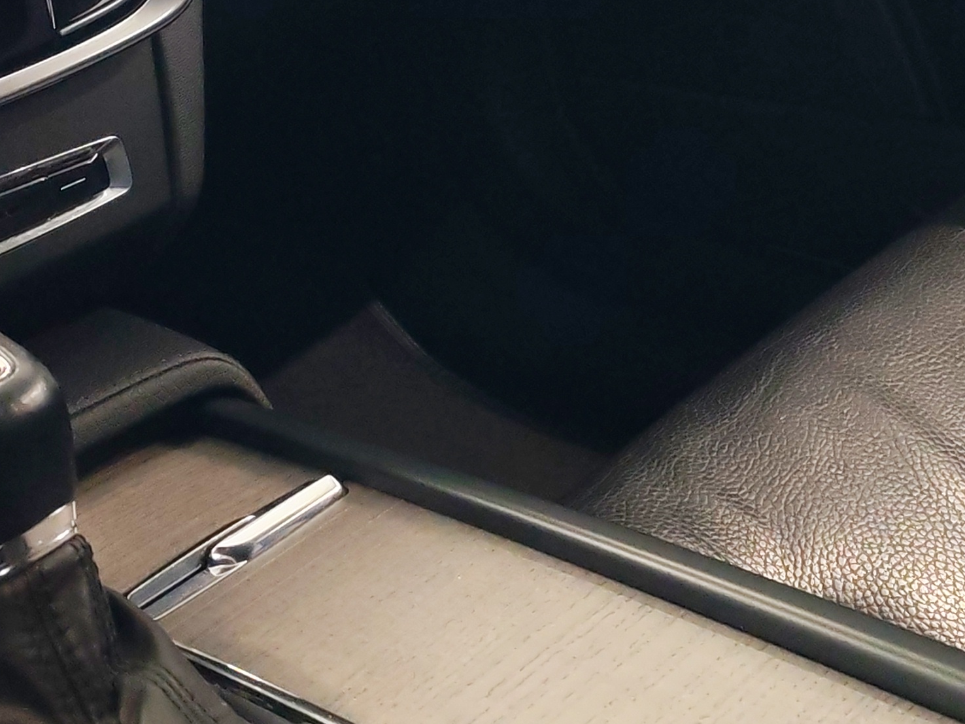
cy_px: 92
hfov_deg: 22.7
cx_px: 545
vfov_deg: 17.0
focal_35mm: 86
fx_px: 2397
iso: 1250
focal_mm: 6.12
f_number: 1.9
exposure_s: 1/100
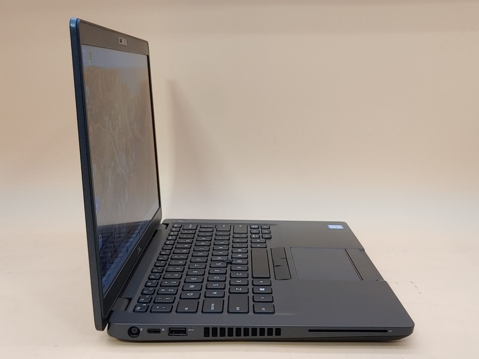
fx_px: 609
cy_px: 180
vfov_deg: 32.9
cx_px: 240
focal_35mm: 44
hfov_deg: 42.9
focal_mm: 4.36
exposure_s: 1/56
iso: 100
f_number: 1.8
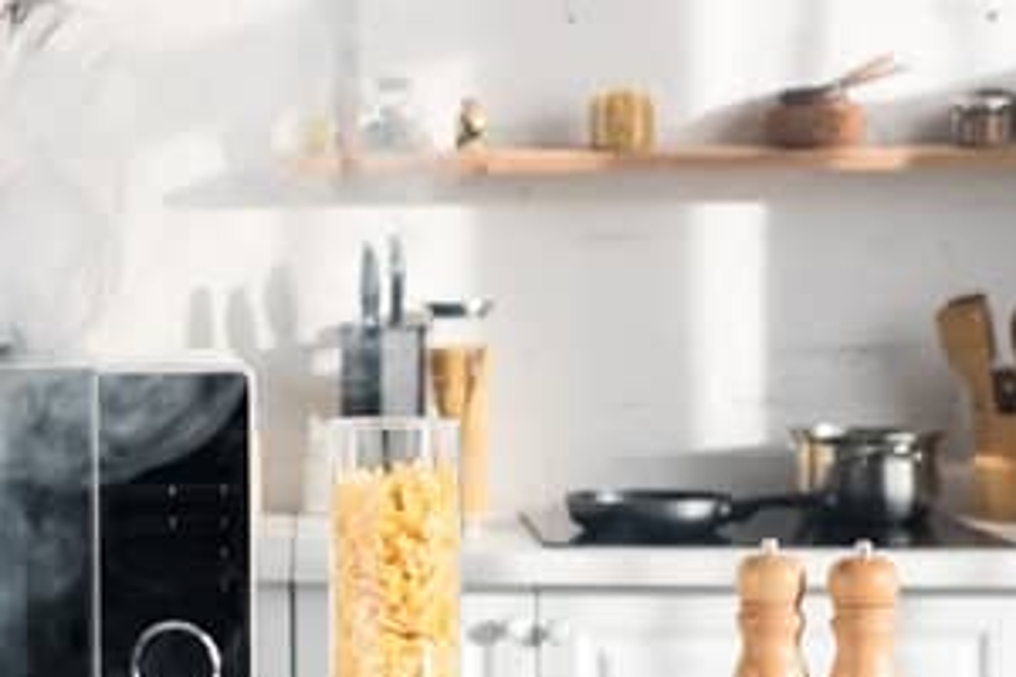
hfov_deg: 19.9
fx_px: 2822
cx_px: 68
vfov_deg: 13.7
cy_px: 240
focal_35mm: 100
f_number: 4
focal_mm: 50
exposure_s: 1/320
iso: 100
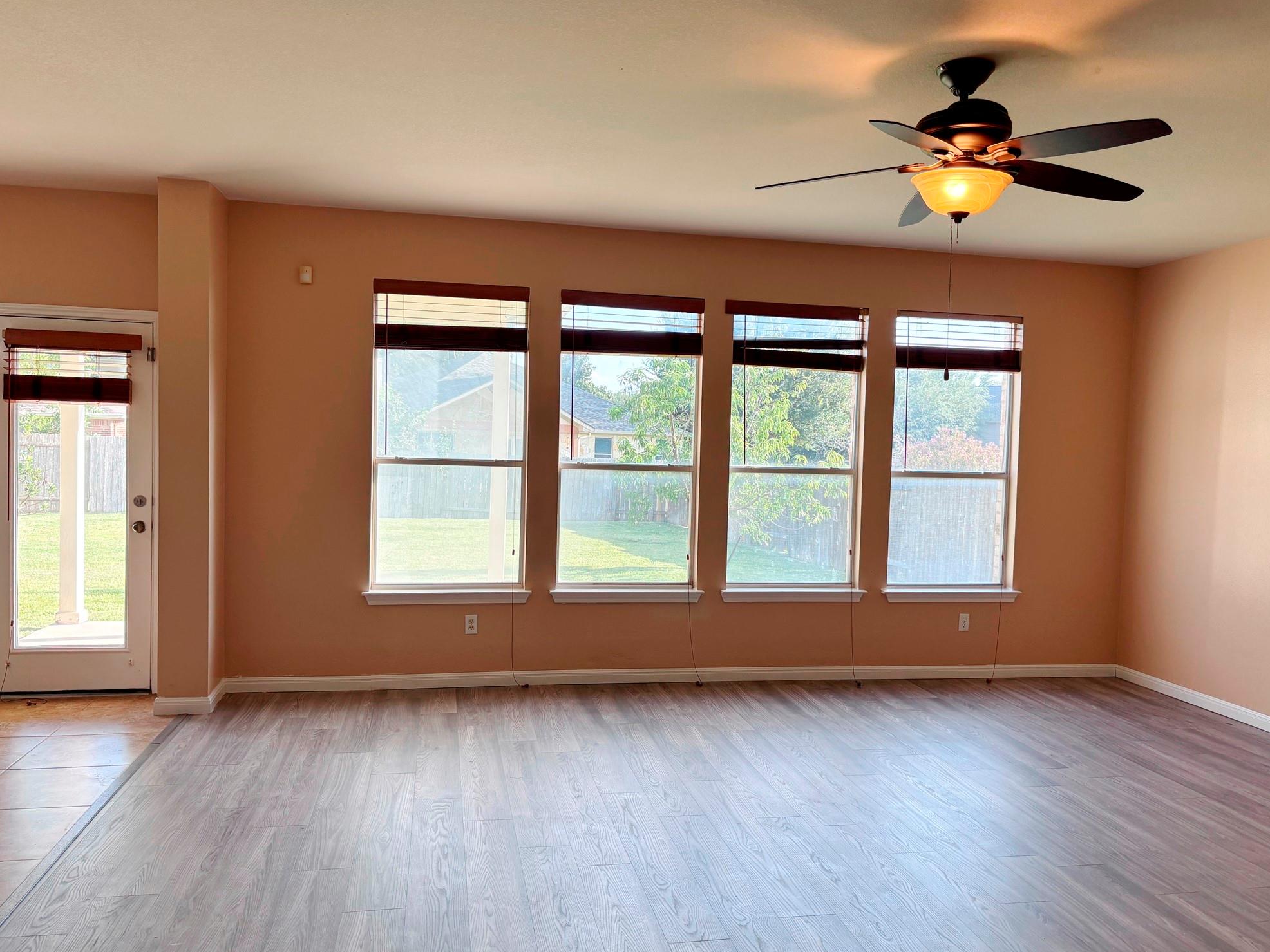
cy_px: 483
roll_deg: -1.8
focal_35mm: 27
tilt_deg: -2.5
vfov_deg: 51.4
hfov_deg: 65.3
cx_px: 639
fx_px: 991
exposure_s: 1/155
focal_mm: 5.96
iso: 50
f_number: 1.6
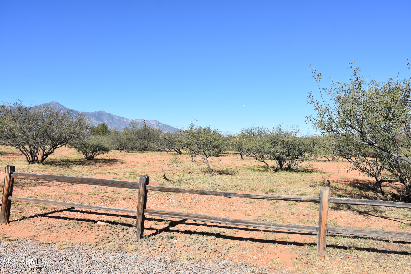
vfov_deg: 43.6
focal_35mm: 30
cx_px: 206
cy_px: 137
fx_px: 342
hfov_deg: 61.9
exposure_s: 1/500
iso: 160
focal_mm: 20
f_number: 8
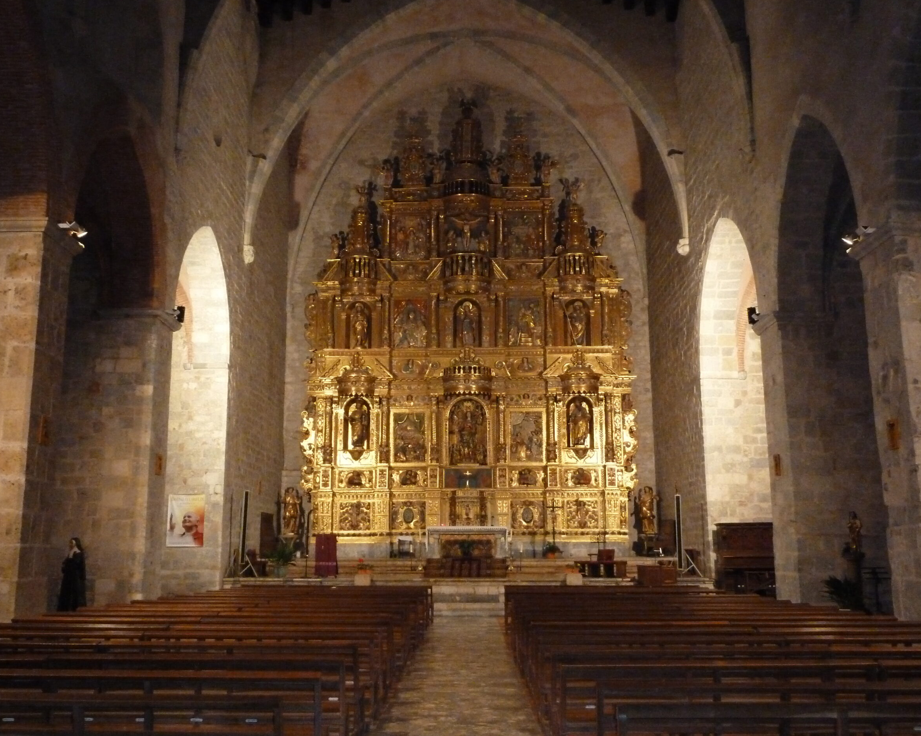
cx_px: 448
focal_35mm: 34
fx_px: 927
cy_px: 374
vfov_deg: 43.3
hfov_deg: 52.8
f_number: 3.5
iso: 800
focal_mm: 5.3
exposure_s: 1/15
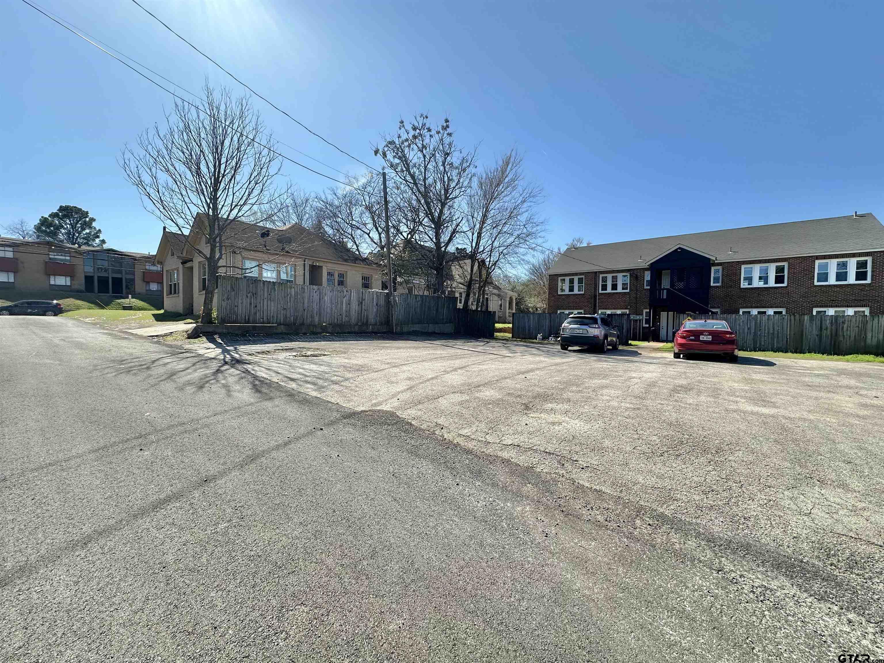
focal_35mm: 14
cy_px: 332
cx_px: 442
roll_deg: -1.3
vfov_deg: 85.7
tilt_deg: -1.3
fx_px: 358
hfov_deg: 102.1
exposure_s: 1/1715
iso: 40
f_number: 2.2
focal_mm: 2.22
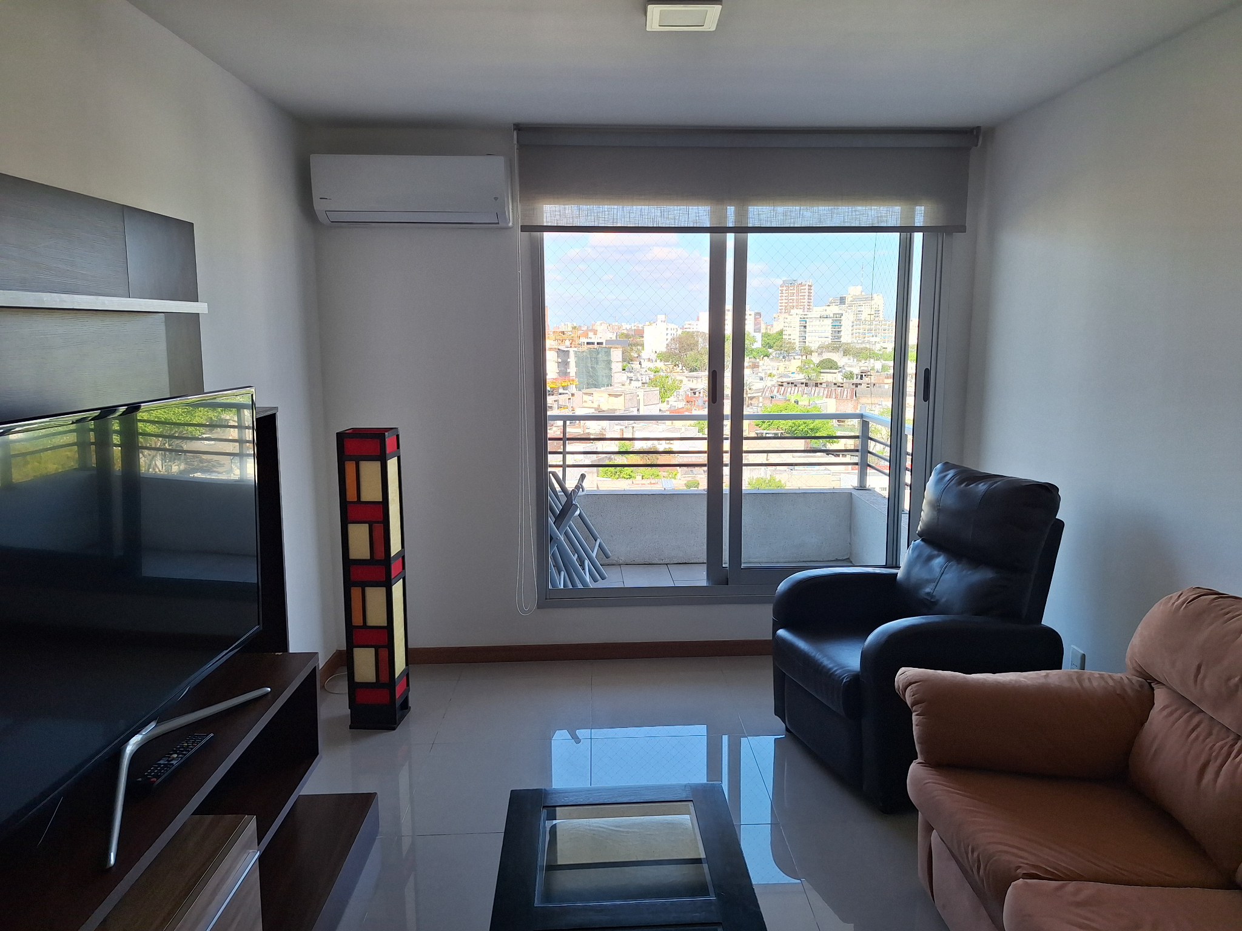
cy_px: 466
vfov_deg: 58.9
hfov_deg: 73.9
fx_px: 825
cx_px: 621
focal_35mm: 23
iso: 40
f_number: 1.8
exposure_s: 1/345
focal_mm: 5.54
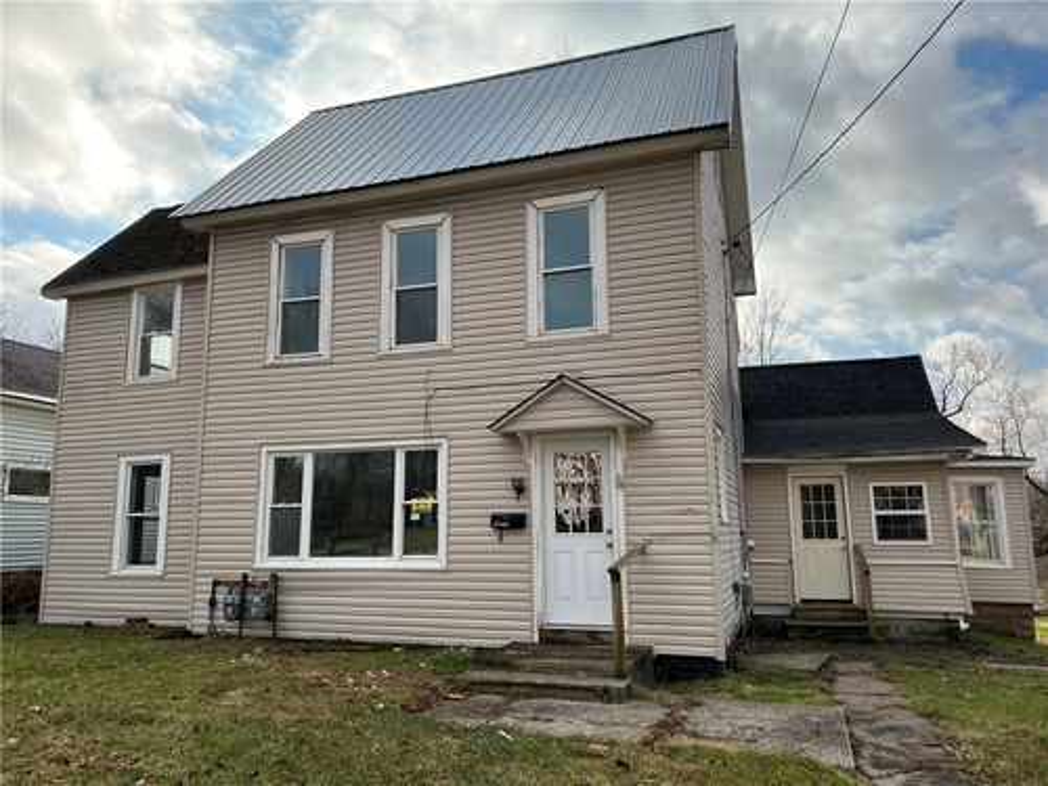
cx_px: 524
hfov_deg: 67.3
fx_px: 787
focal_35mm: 26
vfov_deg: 53.1
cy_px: 393
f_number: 1.5
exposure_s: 1/2353
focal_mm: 5.7
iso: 50
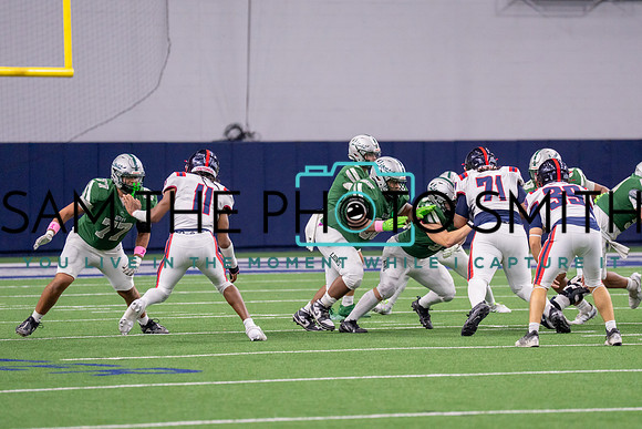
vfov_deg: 4.7
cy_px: 182
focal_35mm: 290
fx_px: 5177
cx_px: 361
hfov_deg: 7.1
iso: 2000
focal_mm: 200
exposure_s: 1/1000
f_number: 2.8
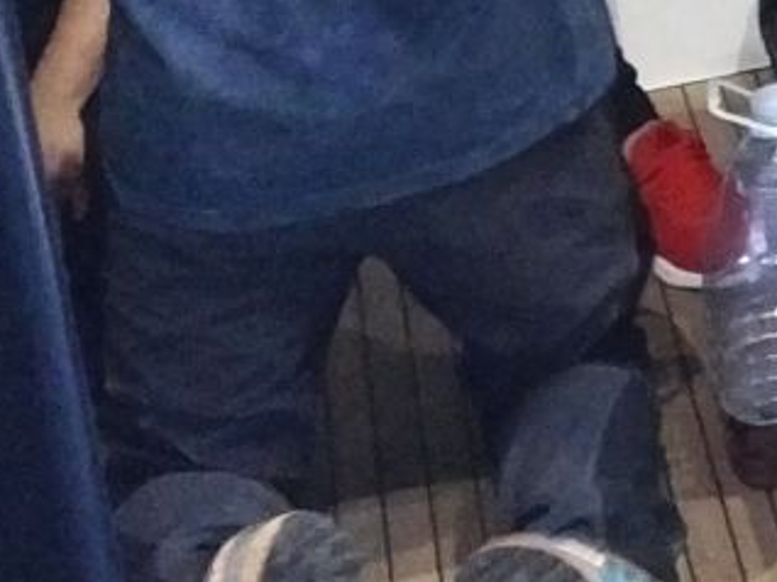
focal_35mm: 136
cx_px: 1879
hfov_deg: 11.8
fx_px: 3050
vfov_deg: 10.2
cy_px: -533
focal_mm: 4.75
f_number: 2.2
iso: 295
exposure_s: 1/2
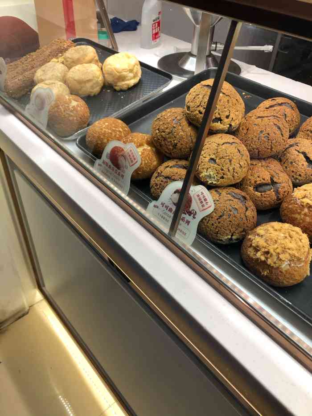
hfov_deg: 49.8
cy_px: 208
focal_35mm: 28
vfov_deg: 63.4
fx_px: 336
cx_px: 156
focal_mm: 3.99
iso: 25
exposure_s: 1/100
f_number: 1.8
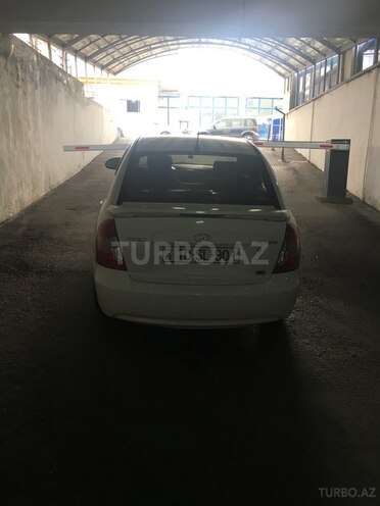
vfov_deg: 61.7
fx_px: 424
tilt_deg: -10.9
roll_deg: -0.1
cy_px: 253
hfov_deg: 48.2
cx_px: 190
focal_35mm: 29
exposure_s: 1/33
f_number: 2.2
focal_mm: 4.15
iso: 32
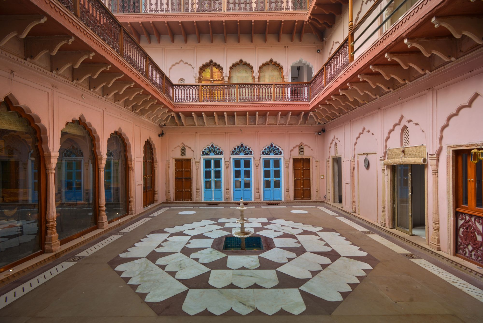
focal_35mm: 17
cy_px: 162
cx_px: 242
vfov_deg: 70.5
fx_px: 228
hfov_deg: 93.3
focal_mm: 17
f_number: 7.1
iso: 100
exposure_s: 1/30
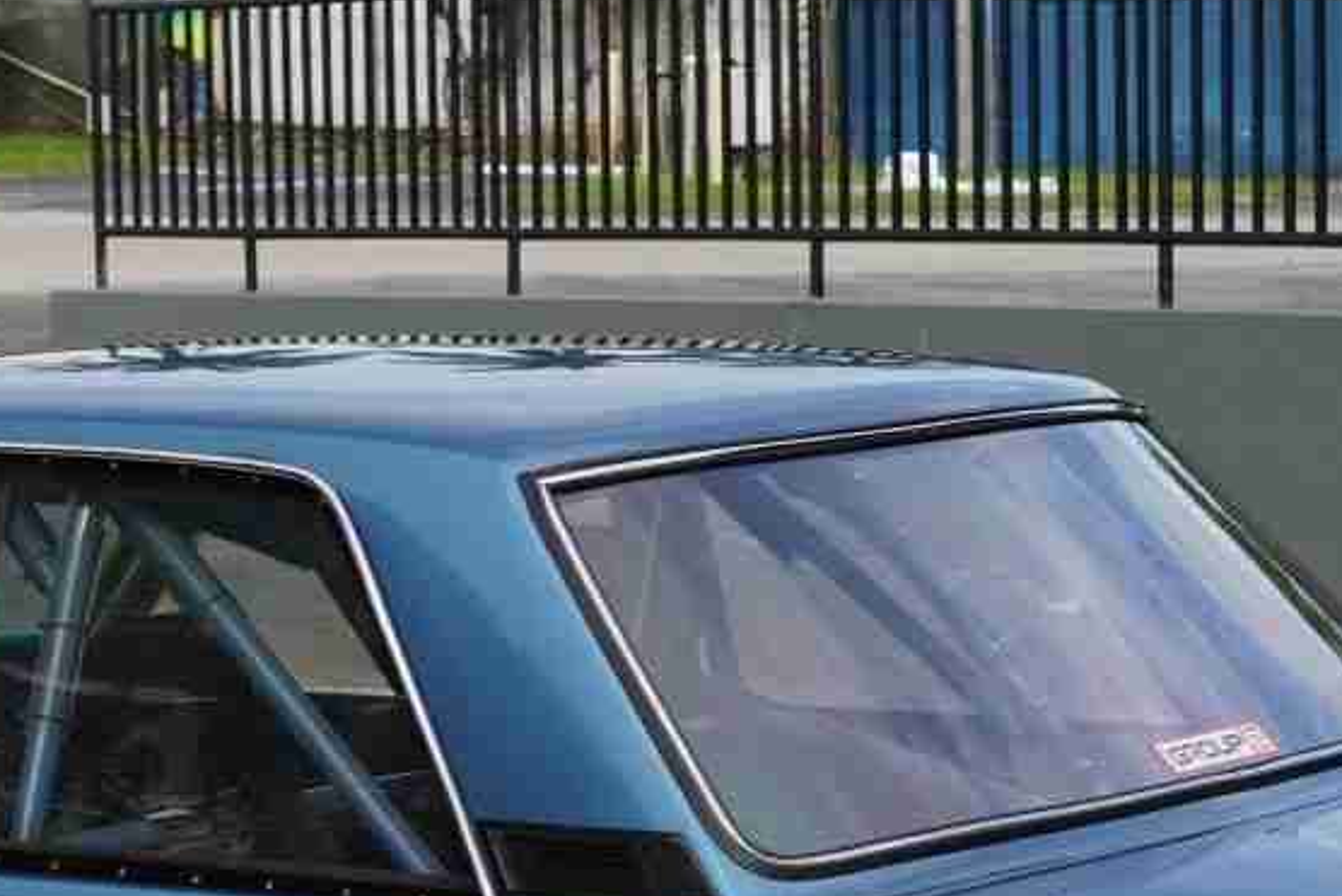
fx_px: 4884
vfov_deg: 10.3
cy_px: 995
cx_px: 377
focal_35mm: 131
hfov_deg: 15.6
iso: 100
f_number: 4.5
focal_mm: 30
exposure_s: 1/200
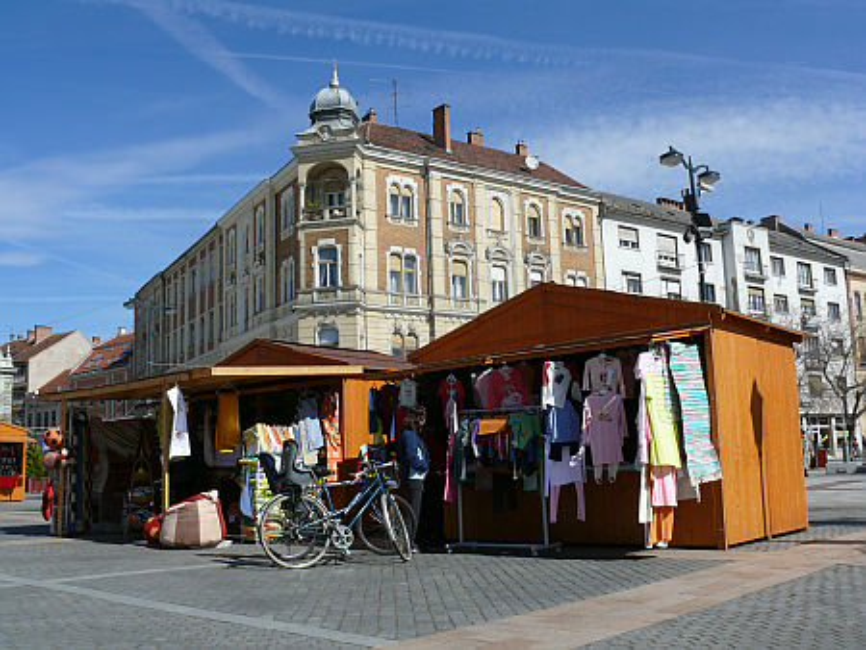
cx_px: 433
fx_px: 876
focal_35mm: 35
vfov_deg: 40.7
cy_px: 325
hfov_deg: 52.6
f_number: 7.1
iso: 100
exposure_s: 1/500
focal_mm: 7.4
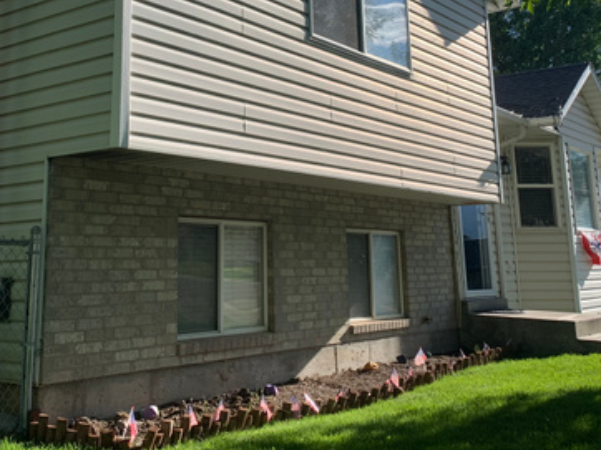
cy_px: 75
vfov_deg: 30.5
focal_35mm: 46
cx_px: 239
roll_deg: +0.5
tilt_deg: +12.8
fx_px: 798
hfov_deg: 41.1
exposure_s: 1/1314
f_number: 1.8
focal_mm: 4.25
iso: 25
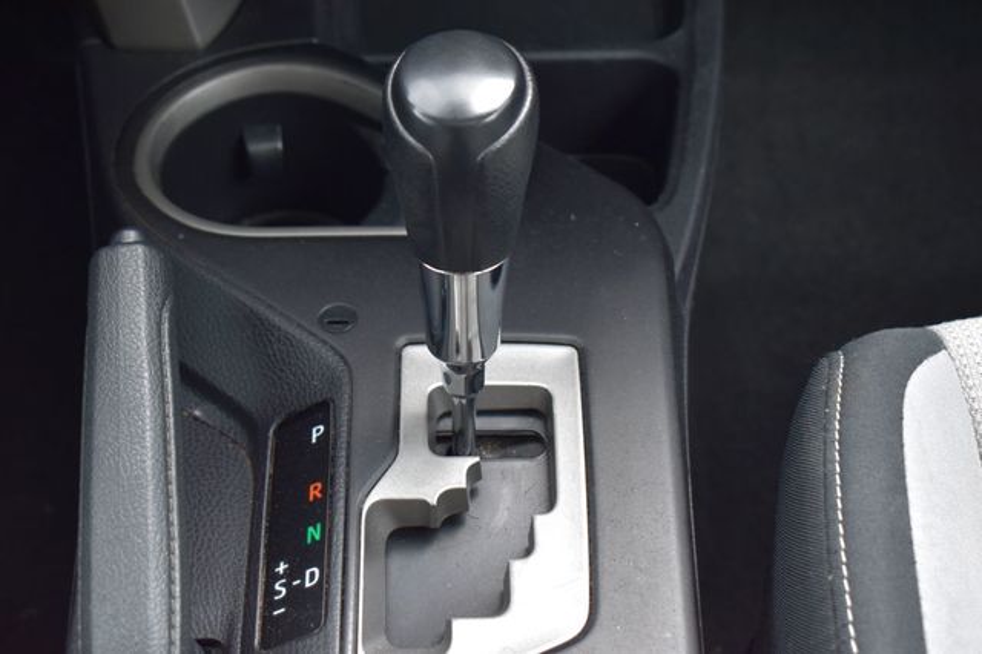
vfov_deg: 22.6
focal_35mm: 60
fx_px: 1636
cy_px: 327
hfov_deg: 33.4
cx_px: 491
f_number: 6.3
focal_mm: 40
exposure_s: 1/15
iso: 500
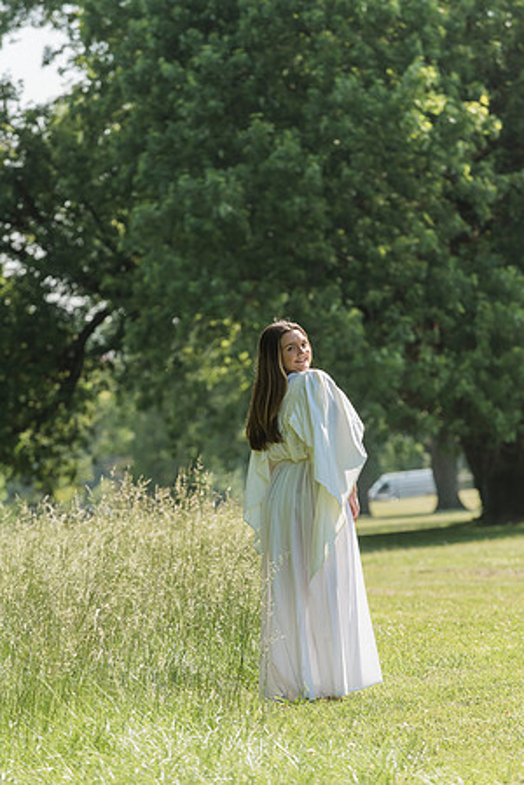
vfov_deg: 10.3
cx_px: 262
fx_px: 4366
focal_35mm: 200
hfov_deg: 6.9
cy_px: 392
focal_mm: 200
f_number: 6.3
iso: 1000
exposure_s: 1/3200
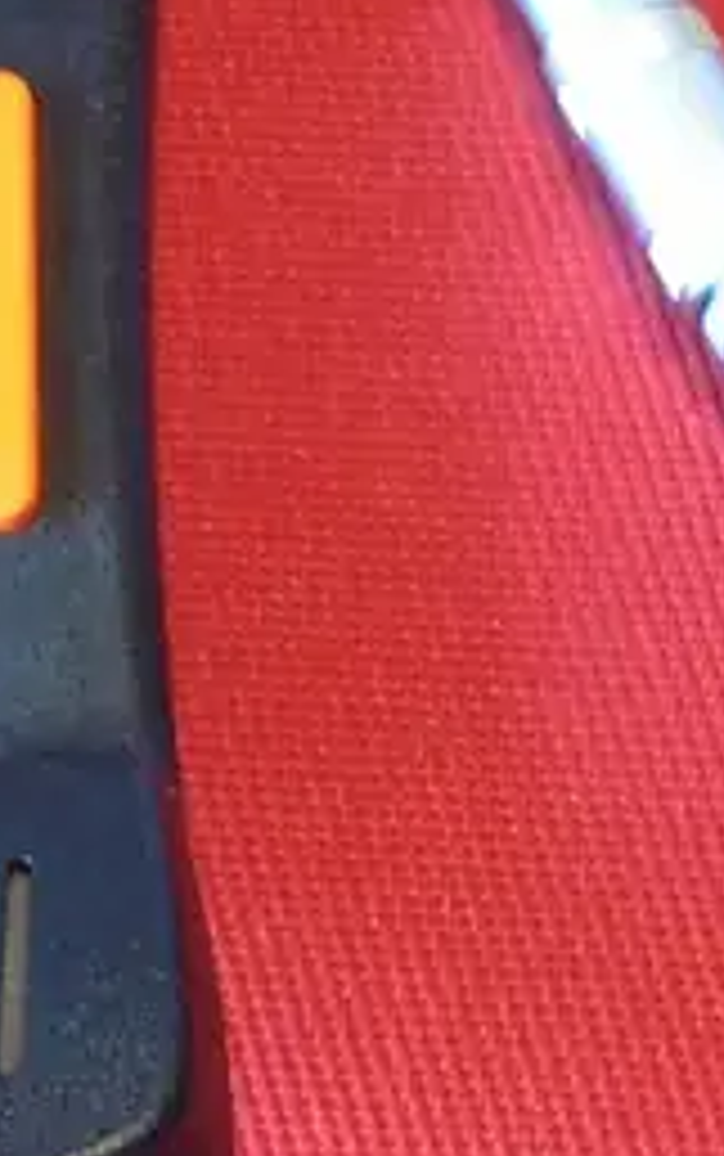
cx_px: 391
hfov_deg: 9.1
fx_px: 4538
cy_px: 846
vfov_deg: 14.5
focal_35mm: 144
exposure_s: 1/15
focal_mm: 4.28
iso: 125
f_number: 2.4
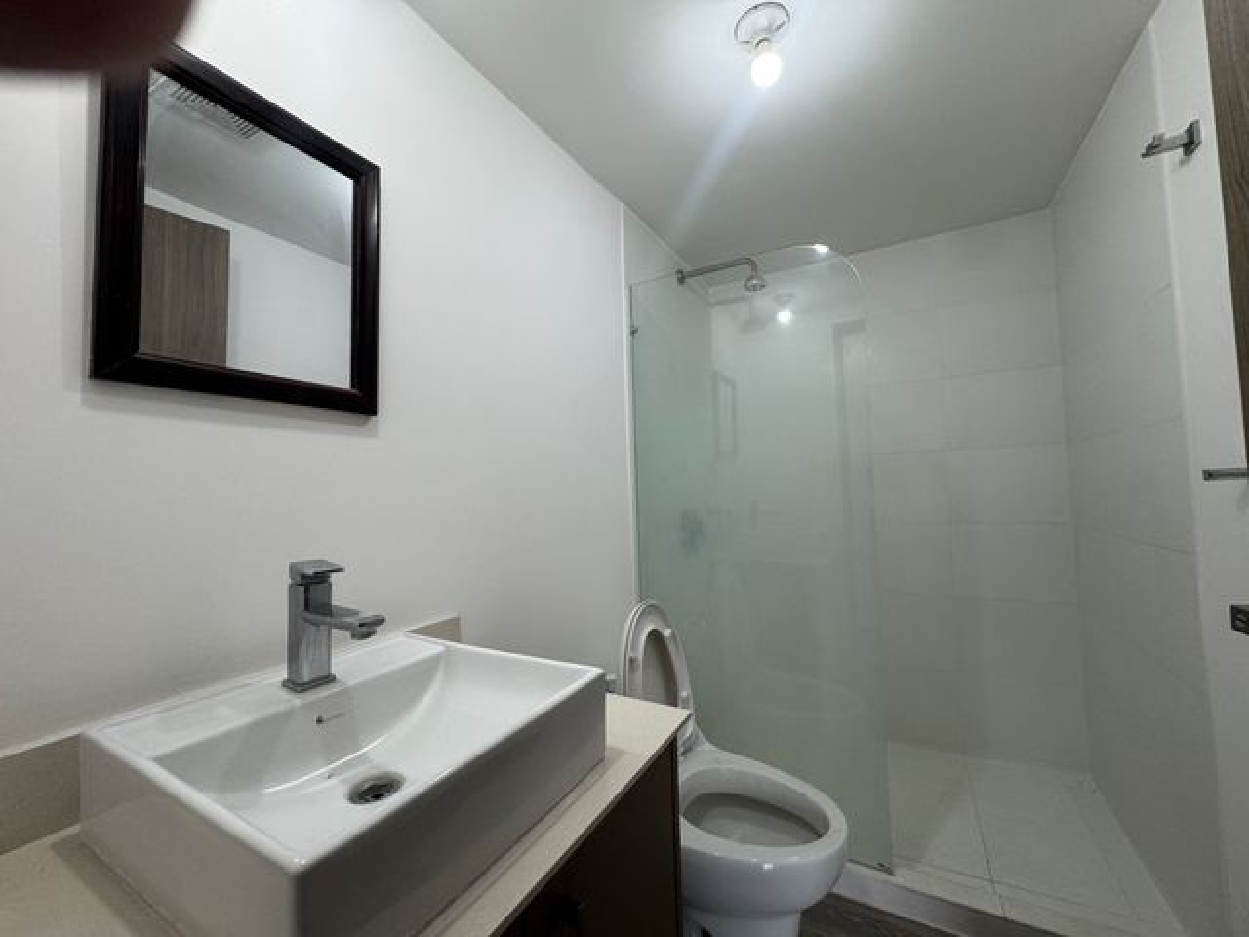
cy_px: 468
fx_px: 505
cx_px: 624
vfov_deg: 85.7
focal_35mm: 14
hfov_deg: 102.1
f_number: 2.2
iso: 125
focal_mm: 2.22
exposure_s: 1/71
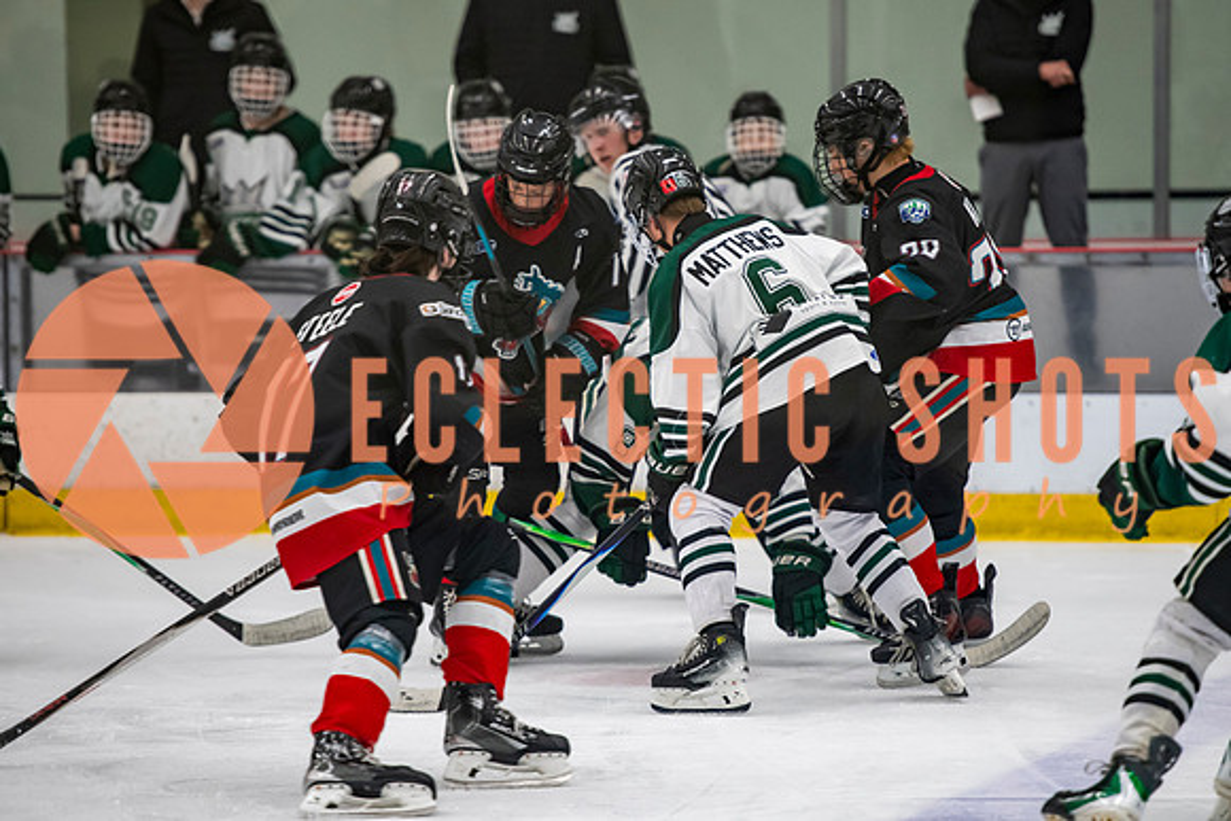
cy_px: 418
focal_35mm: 230
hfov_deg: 9.0
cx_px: 673
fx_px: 7862
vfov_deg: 6.0
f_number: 3.2
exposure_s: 1/640
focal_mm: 185
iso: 2000
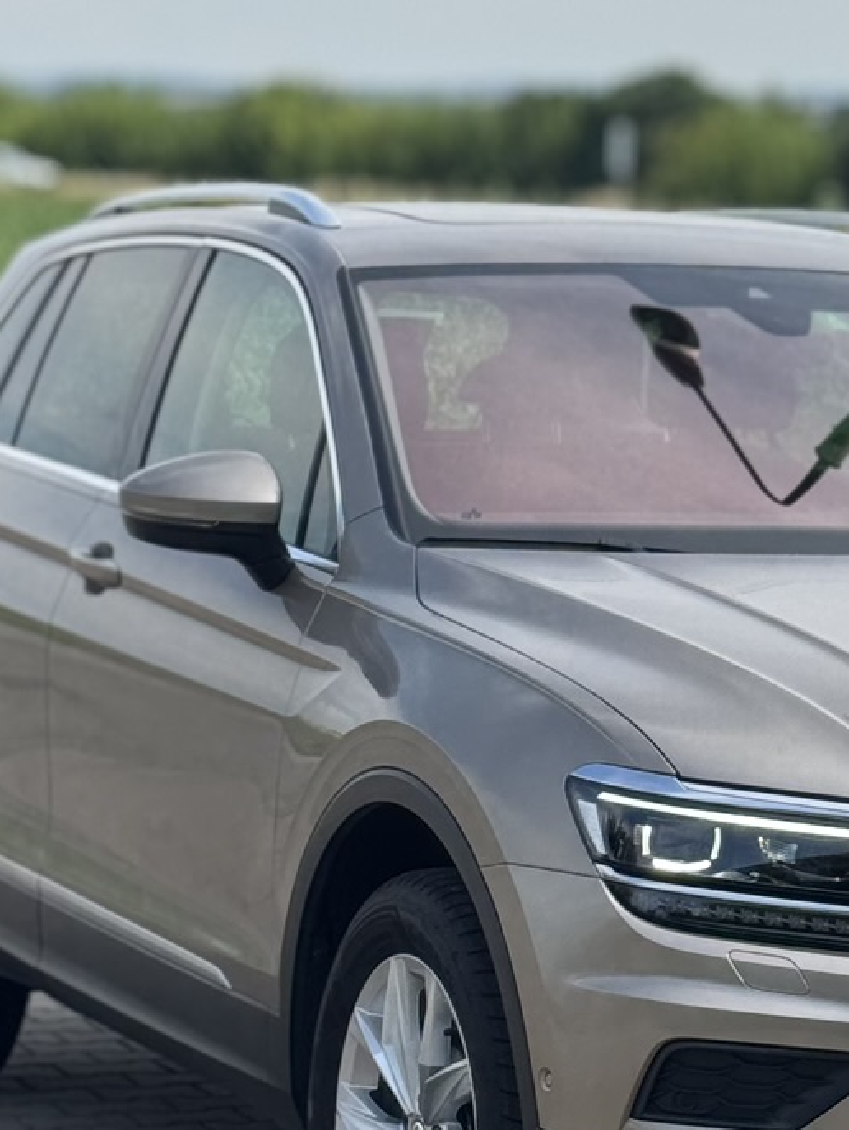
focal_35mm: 143
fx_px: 4672
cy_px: 329
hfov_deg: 10.3
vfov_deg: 13.8
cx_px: 864
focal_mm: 6.76
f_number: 1.78
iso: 64
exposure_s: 1/2110
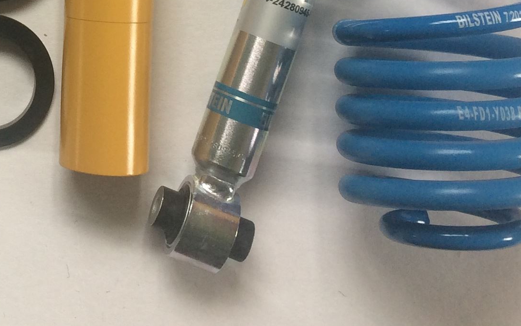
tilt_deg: -85.4
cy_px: -201
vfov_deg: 13.2
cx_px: -75
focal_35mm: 92
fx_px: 1306
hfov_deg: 21.2
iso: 40
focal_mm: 4.15
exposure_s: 1/50
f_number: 2.2
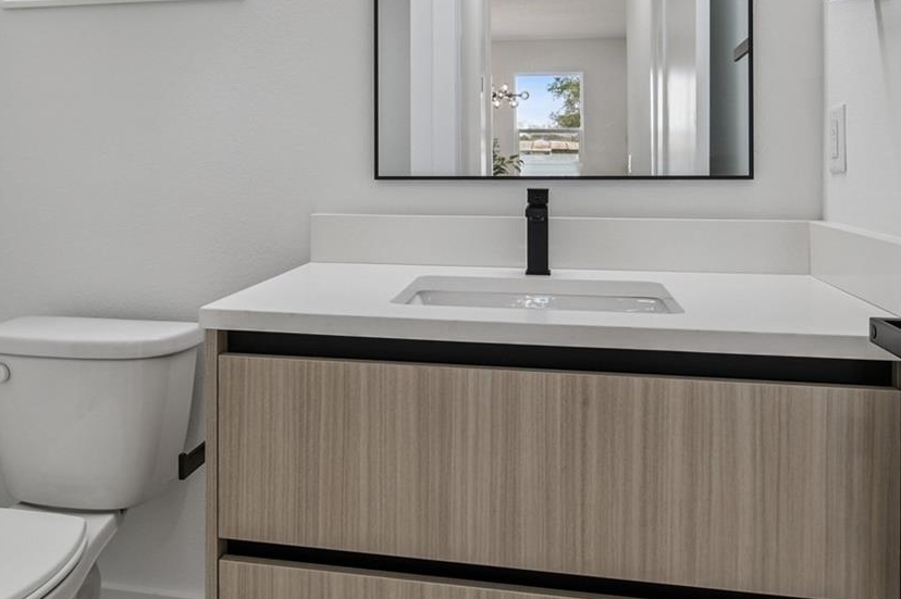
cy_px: 184
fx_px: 725
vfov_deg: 44.0
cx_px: 396
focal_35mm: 29
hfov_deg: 63.5
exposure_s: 1/5
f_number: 7.1
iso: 100
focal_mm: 10
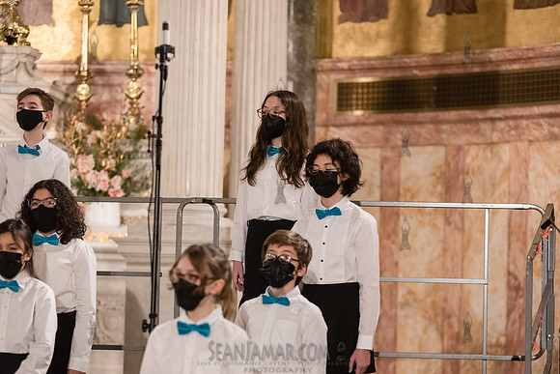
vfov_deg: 10.2
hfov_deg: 15.2
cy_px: 187
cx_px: 280
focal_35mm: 135
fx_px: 2100
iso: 4000
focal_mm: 135
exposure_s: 1/200
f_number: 4
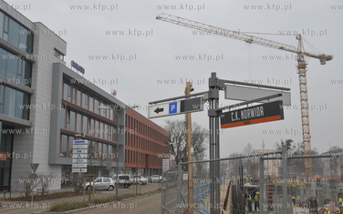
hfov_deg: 50.4
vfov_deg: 32.7
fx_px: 365
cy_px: 118
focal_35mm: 39
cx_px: 161
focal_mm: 36
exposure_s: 1/640
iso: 400
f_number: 5.6
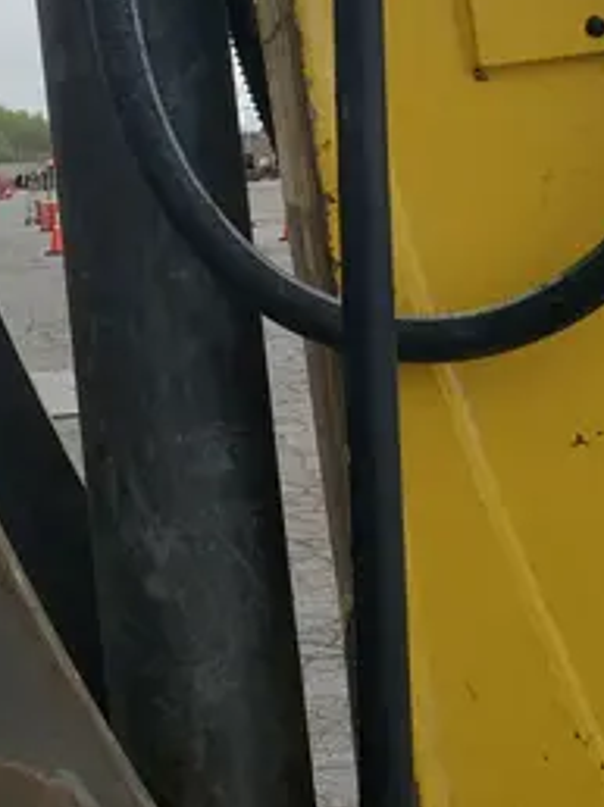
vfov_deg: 25.2
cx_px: 335
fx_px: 1724
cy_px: 14
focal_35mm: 74
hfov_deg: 19.9
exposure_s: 1/1513
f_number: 2.4
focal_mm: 4.3
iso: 50
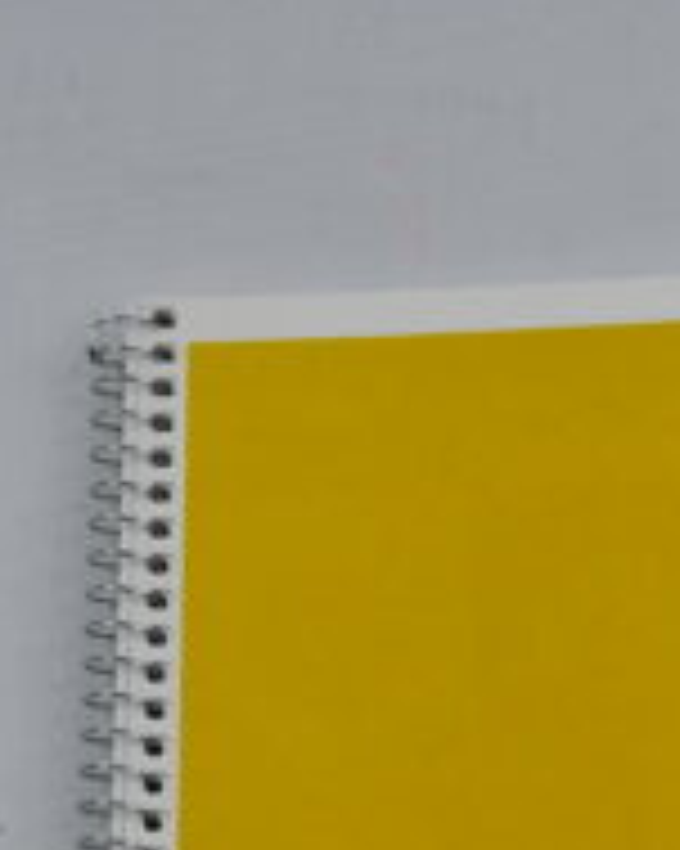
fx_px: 3600
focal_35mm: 143
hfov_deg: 10.7
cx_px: 716
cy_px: 841
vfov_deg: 13.3
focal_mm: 32
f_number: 5
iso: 400
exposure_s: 1/250
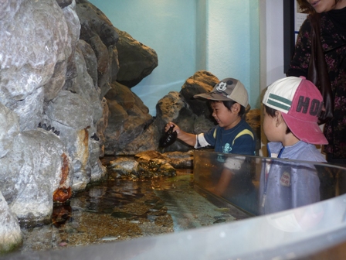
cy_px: 130
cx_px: 173
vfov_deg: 46.8
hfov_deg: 60.0
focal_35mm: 30
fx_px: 300
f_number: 3.4
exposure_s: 1/30
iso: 100
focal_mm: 5
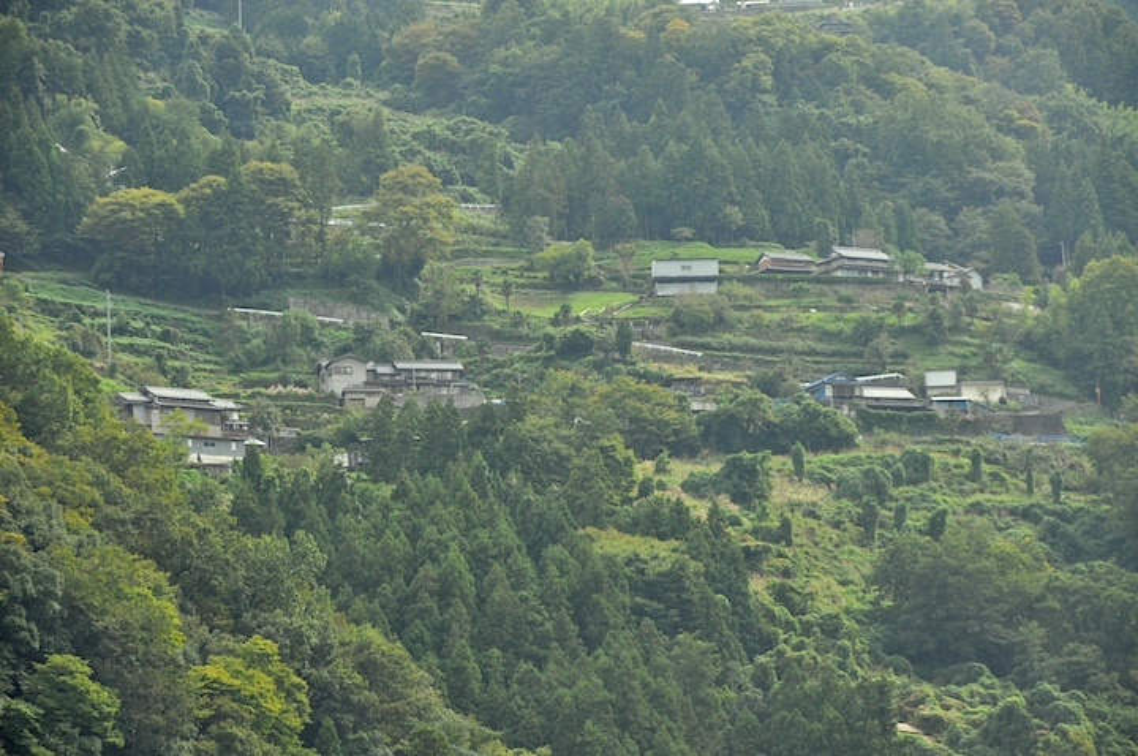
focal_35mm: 150
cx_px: 569
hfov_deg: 13.7
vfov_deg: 9.1
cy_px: 378
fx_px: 4735
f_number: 5.6
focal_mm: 100
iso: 220
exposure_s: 1/500
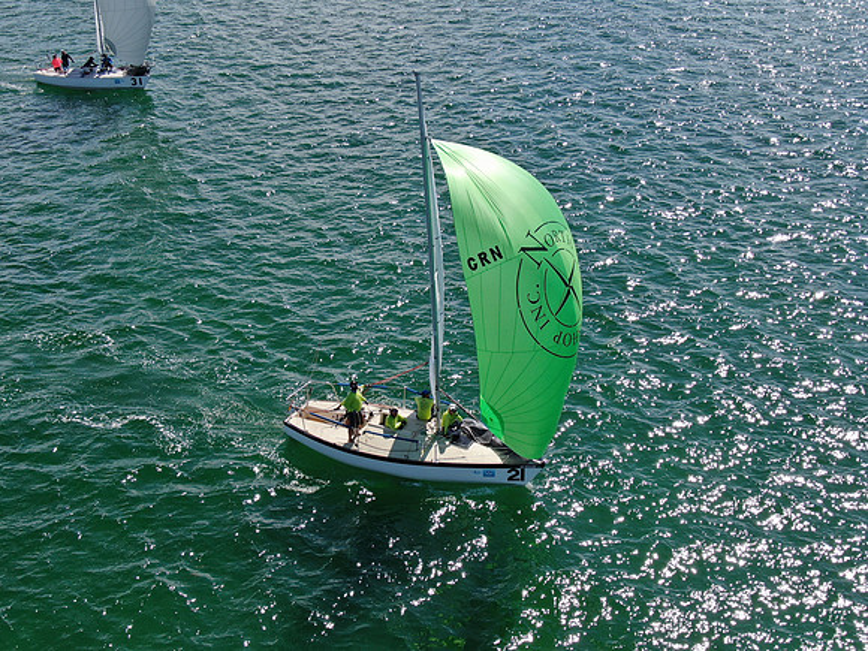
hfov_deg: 39.7
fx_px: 1204
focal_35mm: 48
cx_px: 434
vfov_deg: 30.3
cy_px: 326
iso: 100
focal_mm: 8.6
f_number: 3.8
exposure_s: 1/800
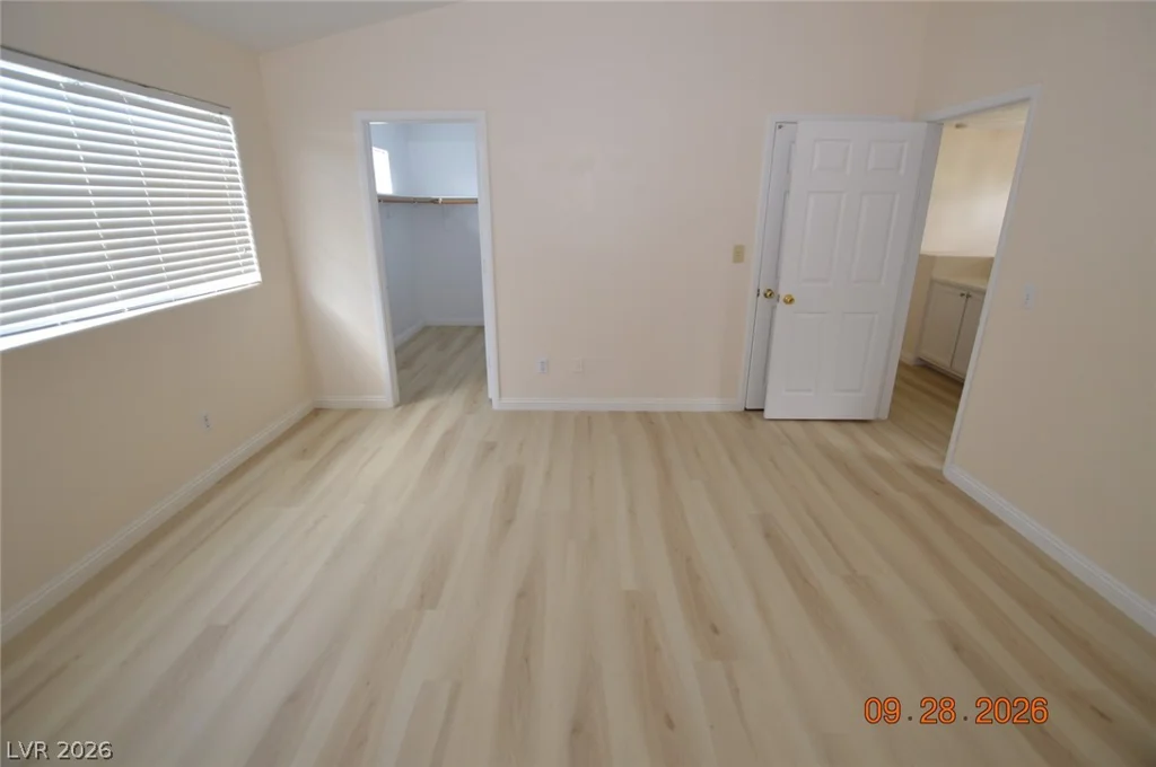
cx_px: 578
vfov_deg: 77.2
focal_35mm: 15
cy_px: 384
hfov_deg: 100.5
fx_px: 481
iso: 400
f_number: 4
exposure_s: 1/60
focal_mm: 10
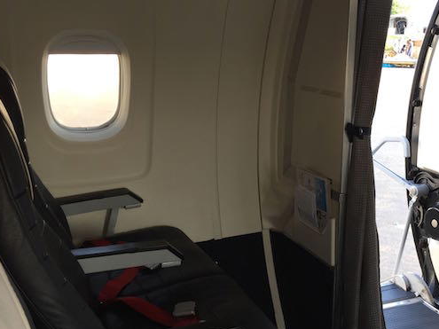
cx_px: 247
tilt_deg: -12.6
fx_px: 520
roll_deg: -0.7
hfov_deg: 45.7
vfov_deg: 35.1
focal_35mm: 41
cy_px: 148
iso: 40
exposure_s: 1/120
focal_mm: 4.15
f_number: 2.2
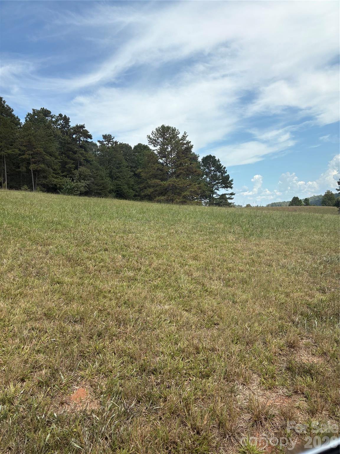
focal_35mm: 26
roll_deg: +6.9
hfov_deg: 53.1
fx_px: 340
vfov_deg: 67.3
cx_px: 170
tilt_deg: -1.6
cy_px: 227
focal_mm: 5.96
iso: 50
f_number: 1.6
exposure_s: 1/1217
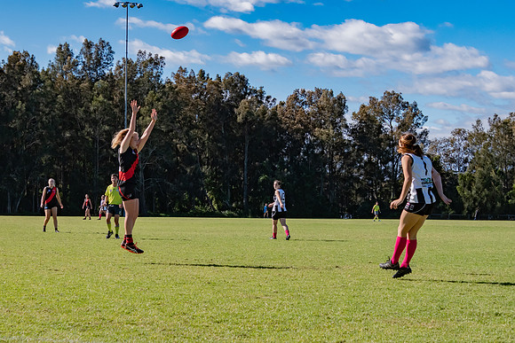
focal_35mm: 82
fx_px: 1173
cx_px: 232
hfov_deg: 24.7
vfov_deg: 16.7
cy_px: 198
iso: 800
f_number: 6.3
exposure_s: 1/3200
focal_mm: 44
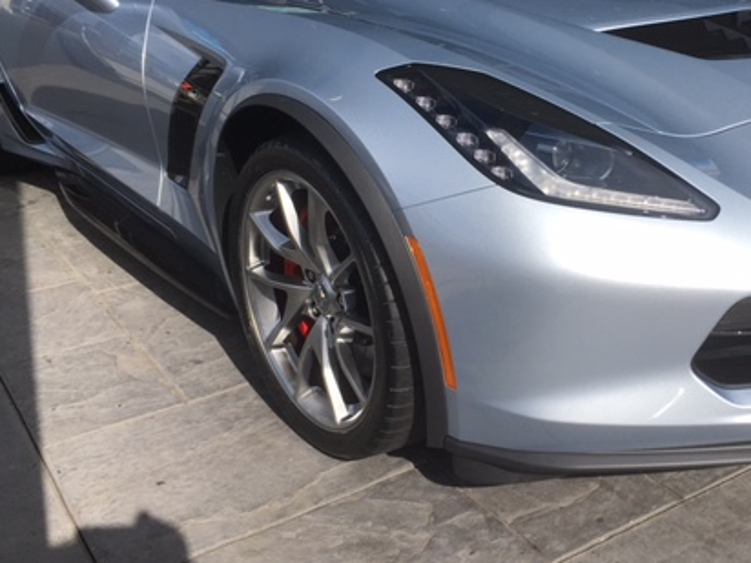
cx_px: 503
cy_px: 210
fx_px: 976
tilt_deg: -16.2
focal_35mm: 45
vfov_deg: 32.0
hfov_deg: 41.5
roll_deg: -0.4
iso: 25
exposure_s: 1/2481
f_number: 2.2
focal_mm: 4.15
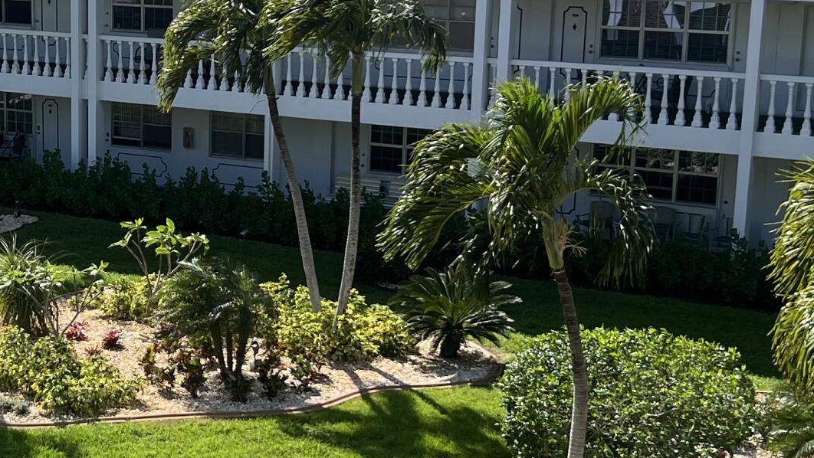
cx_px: 129
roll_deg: -0.1
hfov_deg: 25.9
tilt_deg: -13.0
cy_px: 272
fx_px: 1727
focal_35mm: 80
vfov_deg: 15.1
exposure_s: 1/4115
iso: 50
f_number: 1.5
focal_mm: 5.7
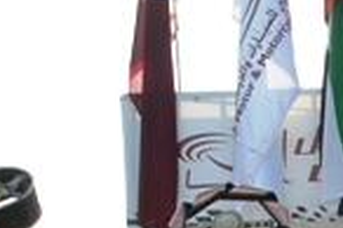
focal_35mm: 189
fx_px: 1796
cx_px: 533
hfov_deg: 10.5
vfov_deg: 7.0
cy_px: 448
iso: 200
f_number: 6.3
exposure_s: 1/250
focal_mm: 23
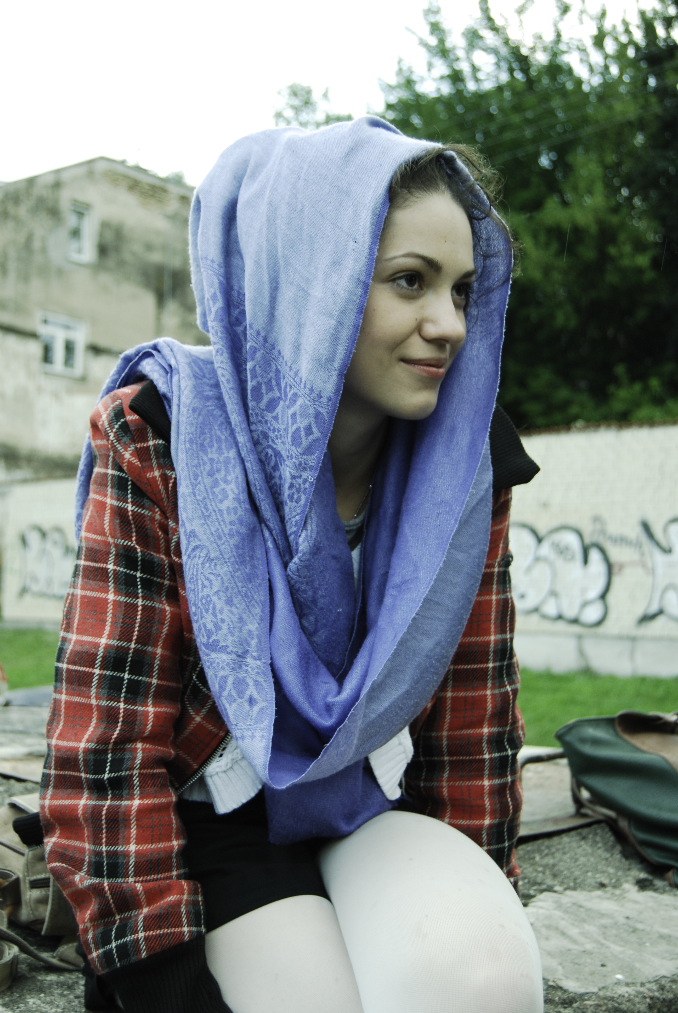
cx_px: 339
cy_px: 506
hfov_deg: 28.2
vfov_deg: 41.1
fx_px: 1352
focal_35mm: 48
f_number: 4.5
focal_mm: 32
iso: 400
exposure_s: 1/125
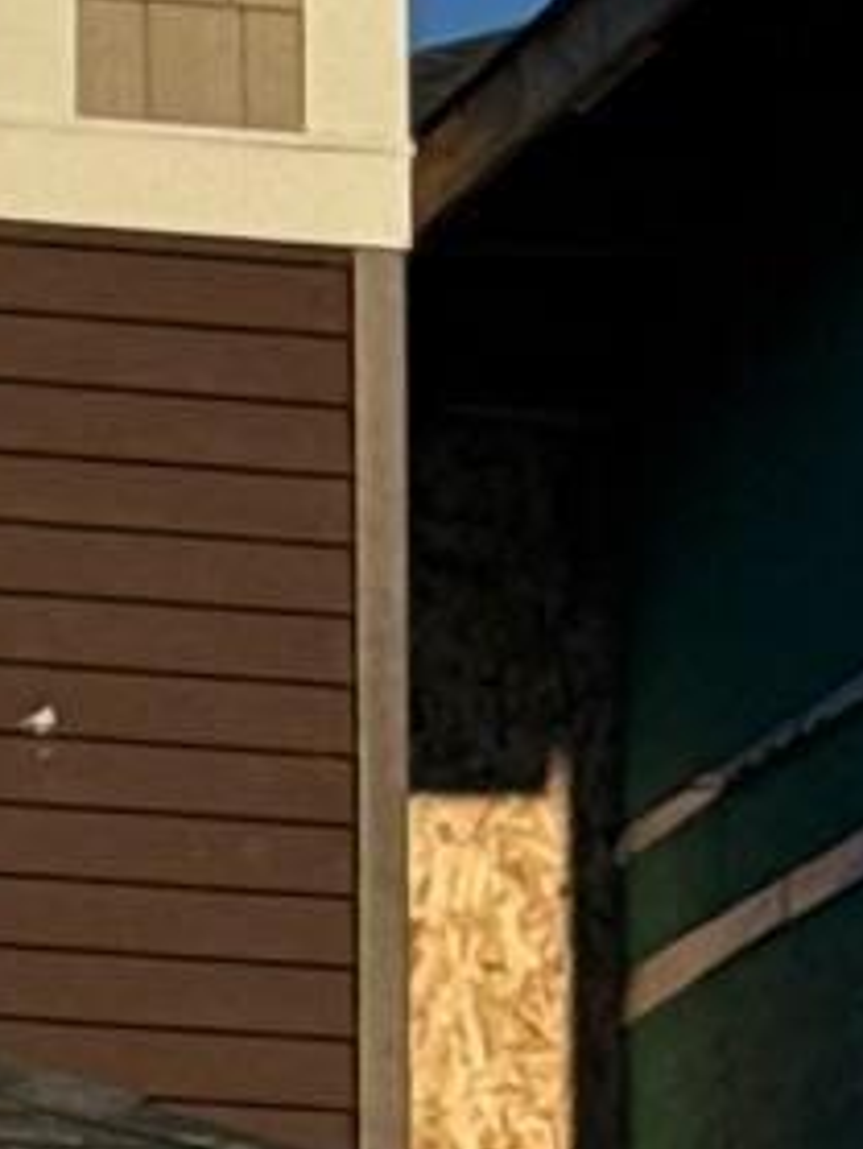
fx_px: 11550
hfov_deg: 4.1
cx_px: -2081
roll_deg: -2.9
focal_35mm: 348
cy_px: 984
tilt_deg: +7.7
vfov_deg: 5.7
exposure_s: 1/7937
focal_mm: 6.76
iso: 64
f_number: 1.78
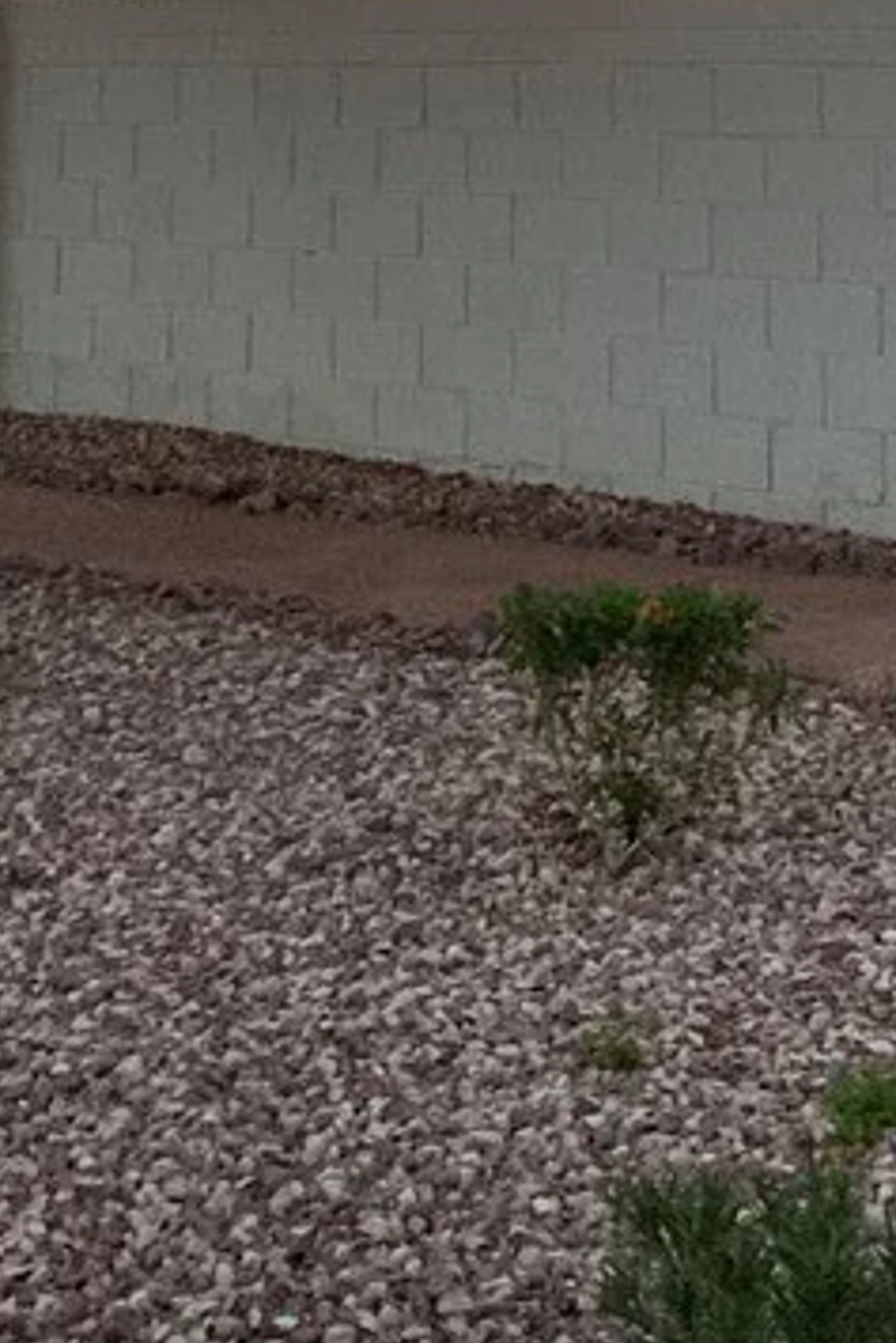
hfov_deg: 16.3
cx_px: 567
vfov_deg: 22.0
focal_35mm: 84
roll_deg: +0.3
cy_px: -340
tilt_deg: +8.1
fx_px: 3133
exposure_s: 1/57
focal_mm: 3.99
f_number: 1.8
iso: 320
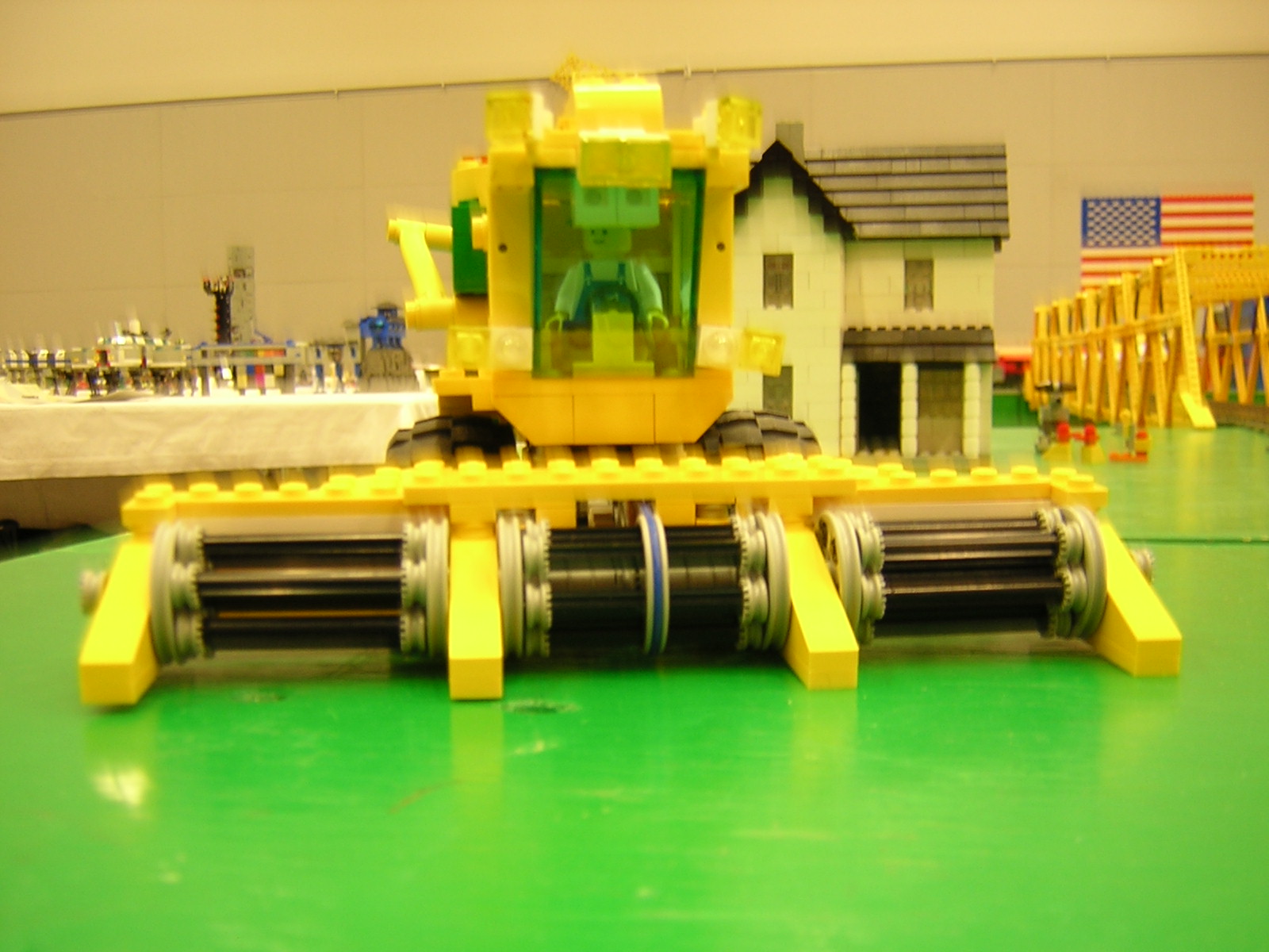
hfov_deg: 51.4
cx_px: 634
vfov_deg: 39.7
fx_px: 1320
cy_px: 476
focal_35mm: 36
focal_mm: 4.7
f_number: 2.6
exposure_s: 1/5
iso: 100
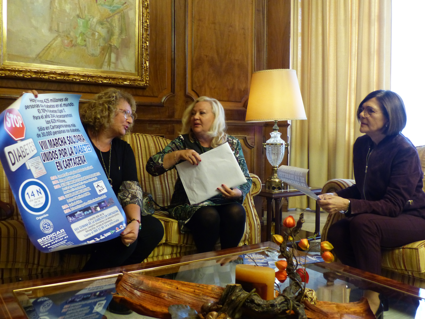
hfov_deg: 54.0
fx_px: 417
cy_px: 160
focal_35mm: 34
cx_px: 212
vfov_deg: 41.8
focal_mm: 6.2
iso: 400
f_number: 2.8
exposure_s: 1/30
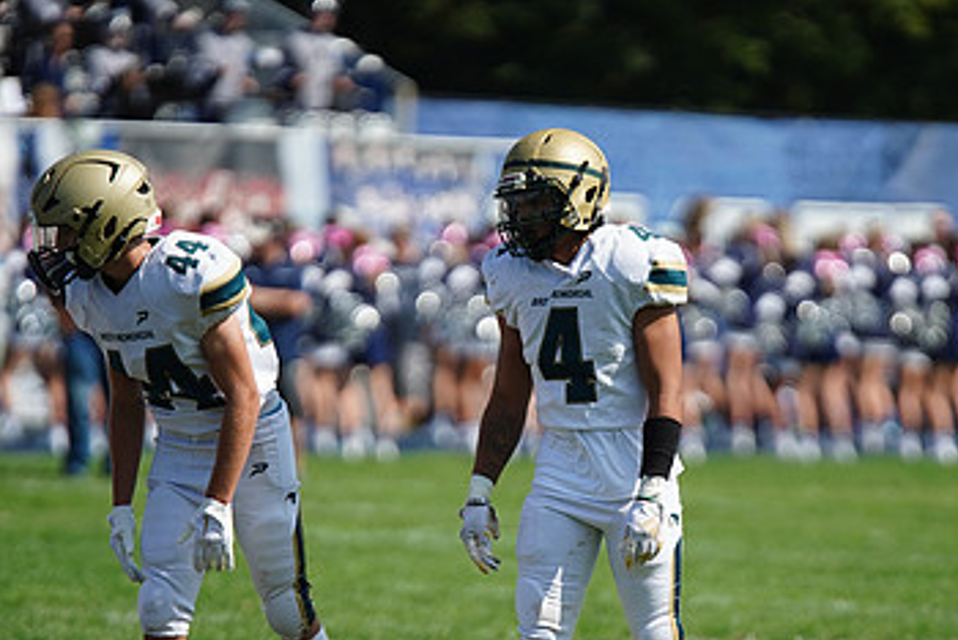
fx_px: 13236
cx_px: 572
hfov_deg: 4.1
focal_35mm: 497
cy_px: 417
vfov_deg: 2.8
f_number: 2.8
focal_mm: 300
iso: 400
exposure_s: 1/6400
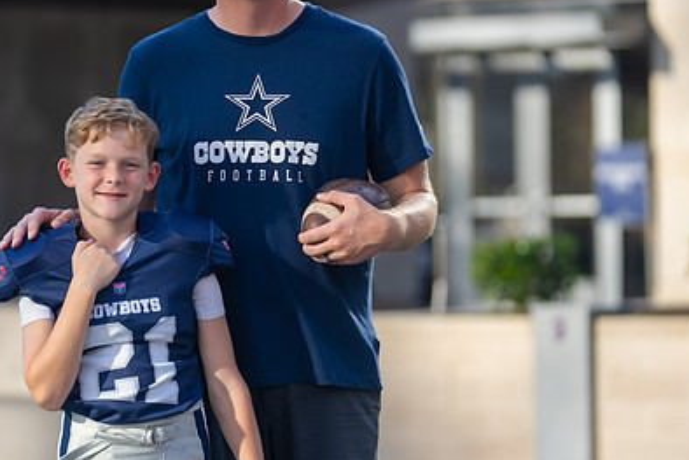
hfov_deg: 9.6
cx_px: 241
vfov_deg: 6.4
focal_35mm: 214
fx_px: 4097
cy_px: 190
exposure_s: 1/640
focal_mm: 136
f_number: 2.8
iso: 100
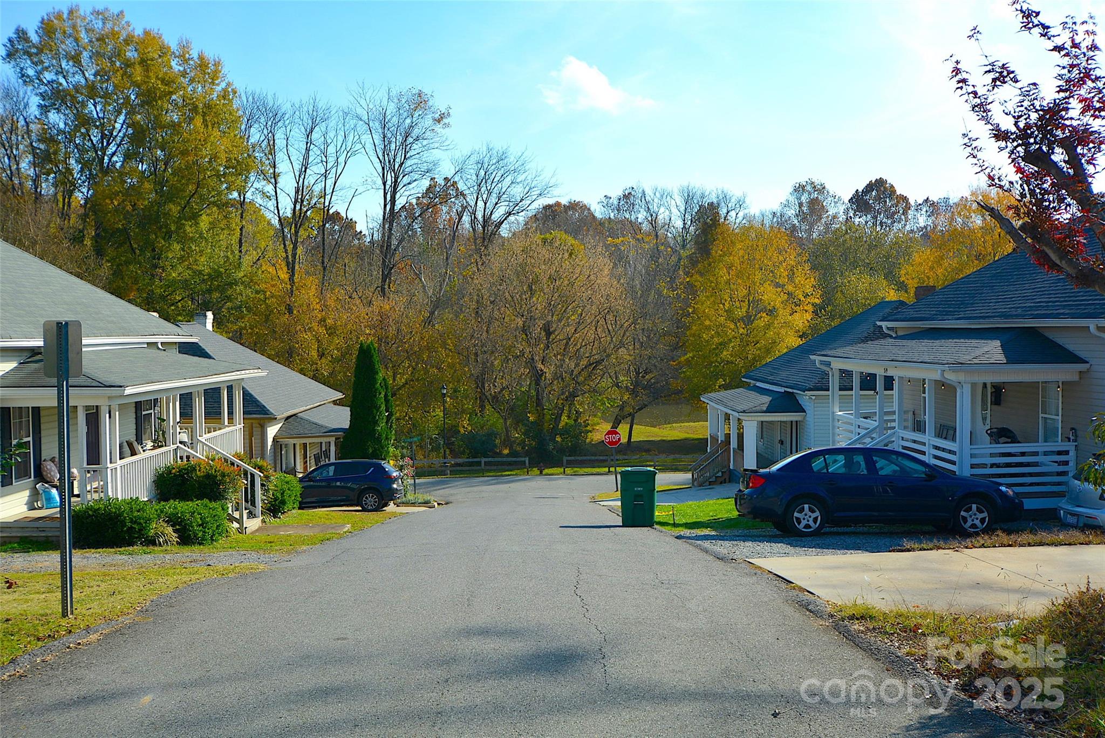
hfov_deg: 53.1
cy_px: 369
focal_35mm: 36
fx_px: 1106
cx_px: 552
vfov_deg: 36.9
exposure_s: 1/250
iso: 125
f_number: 8
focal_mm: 24
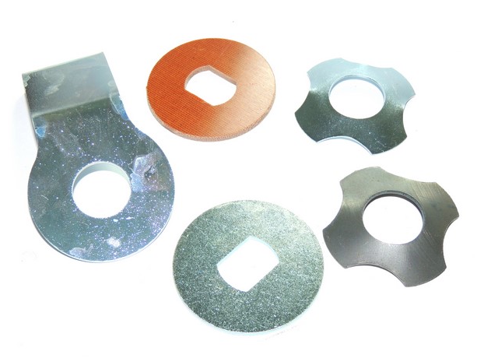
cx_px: 244
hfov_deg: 38.9
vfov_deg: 29.7
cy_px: 183
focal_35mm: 49
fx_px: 675
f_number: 3.5
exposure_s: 1/40
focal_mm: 8.3
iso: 100
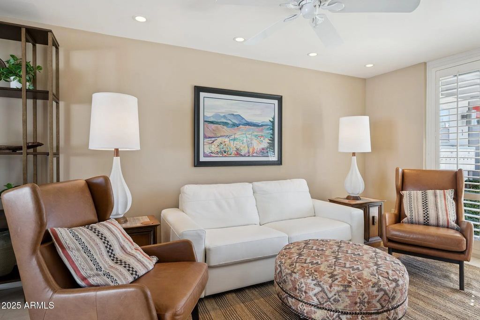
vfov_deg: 63.1
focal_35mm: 20
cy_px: 160
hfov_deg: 85.5
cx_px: 240
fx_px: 260
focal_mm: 19.5
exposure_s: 1/40
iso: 320
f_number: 8
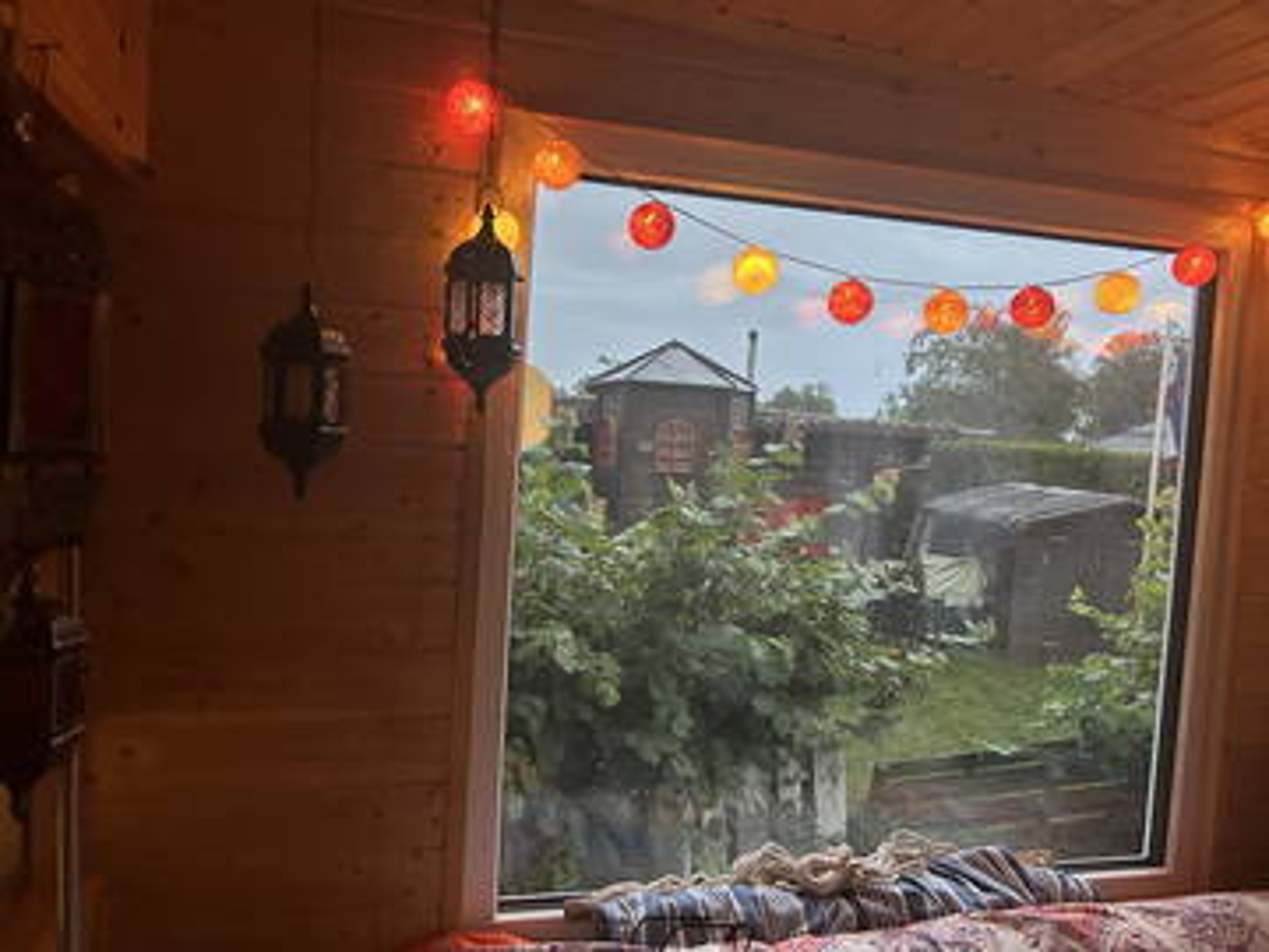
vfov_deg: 53.1
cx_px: 634
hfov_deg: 67.3
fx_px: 953
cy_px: 476
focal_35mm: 26
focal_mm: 5.7
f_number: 1.5
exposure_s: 1/33
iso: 400
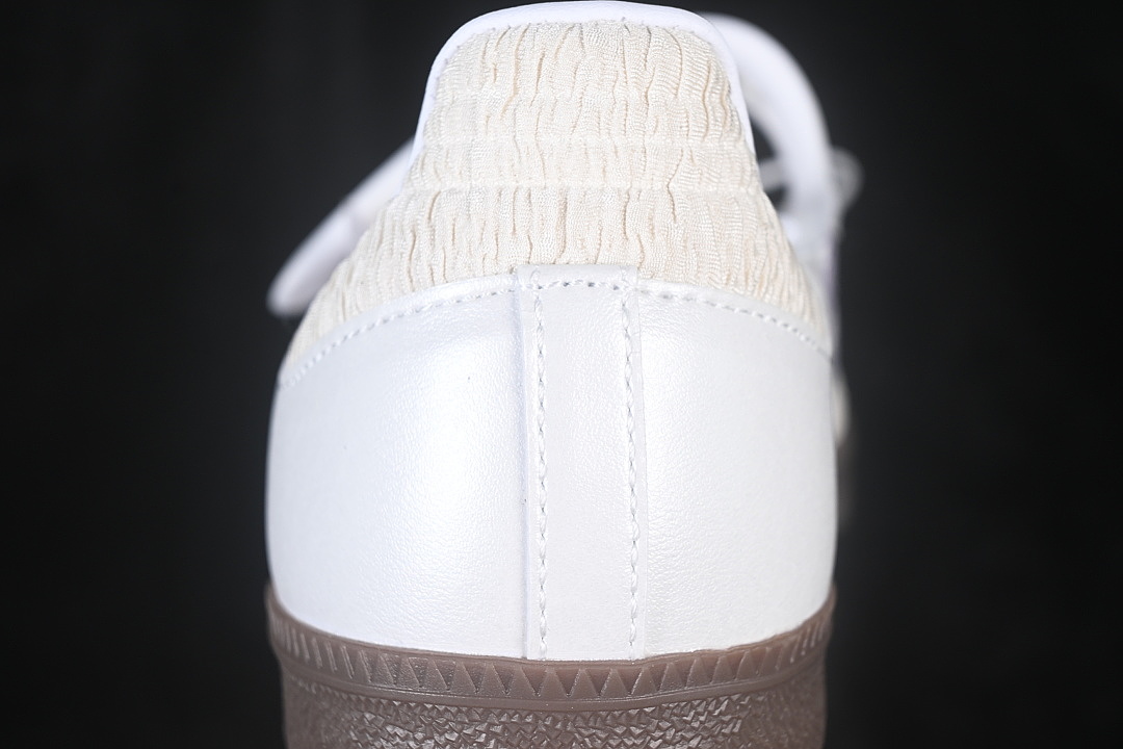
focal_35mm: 75
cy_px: 374
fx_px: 2339
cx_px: 562
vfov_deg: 18.2
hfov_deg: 27.0
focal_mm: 50
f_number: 7.1
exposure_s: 1/80
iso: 160
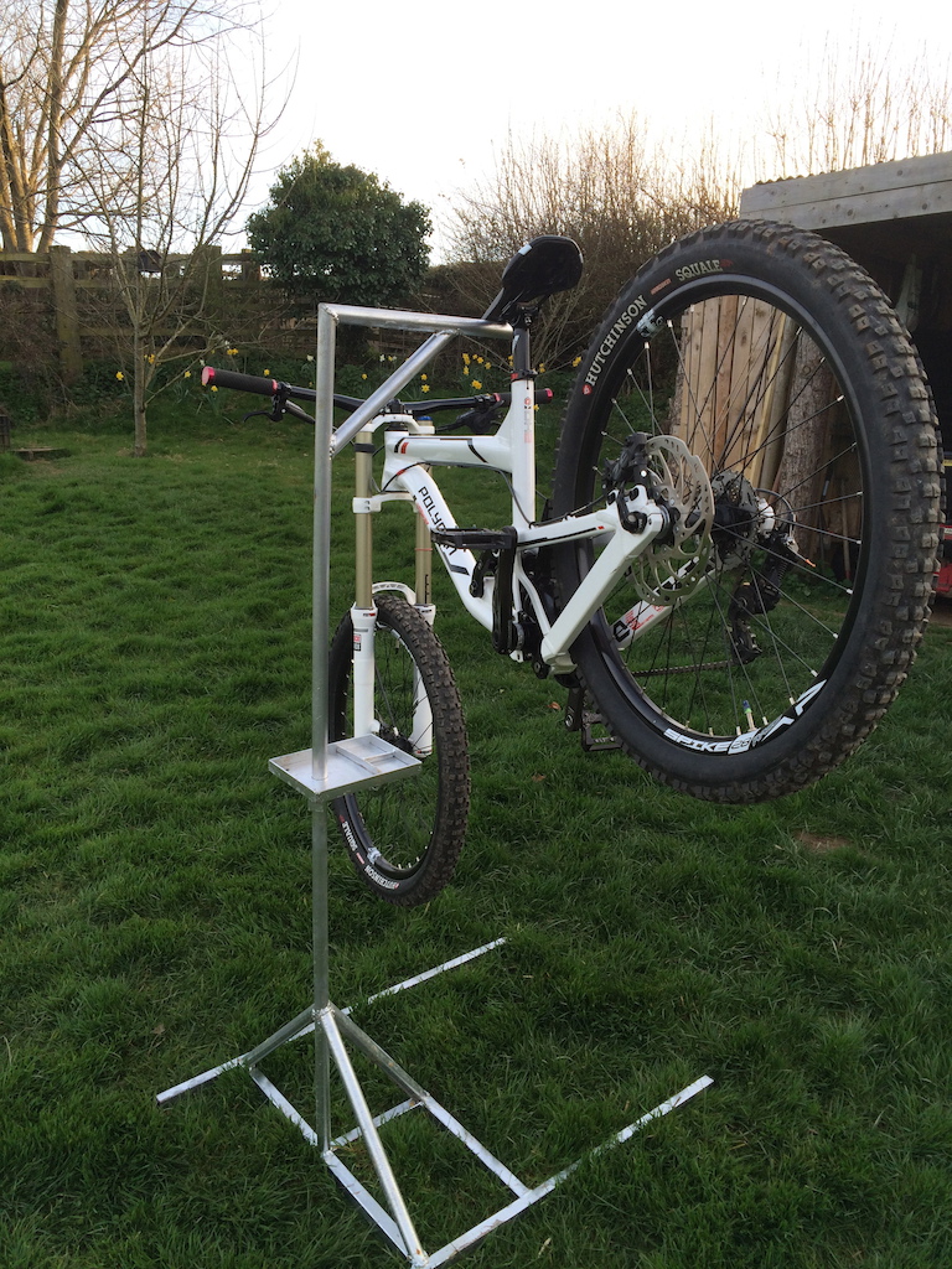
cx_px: 476
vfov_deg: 61.7
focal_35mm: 29
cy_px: 634
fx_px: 1063
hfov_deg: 48.2
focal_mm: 4.15
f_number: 2.2
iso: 32
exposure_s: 1/243
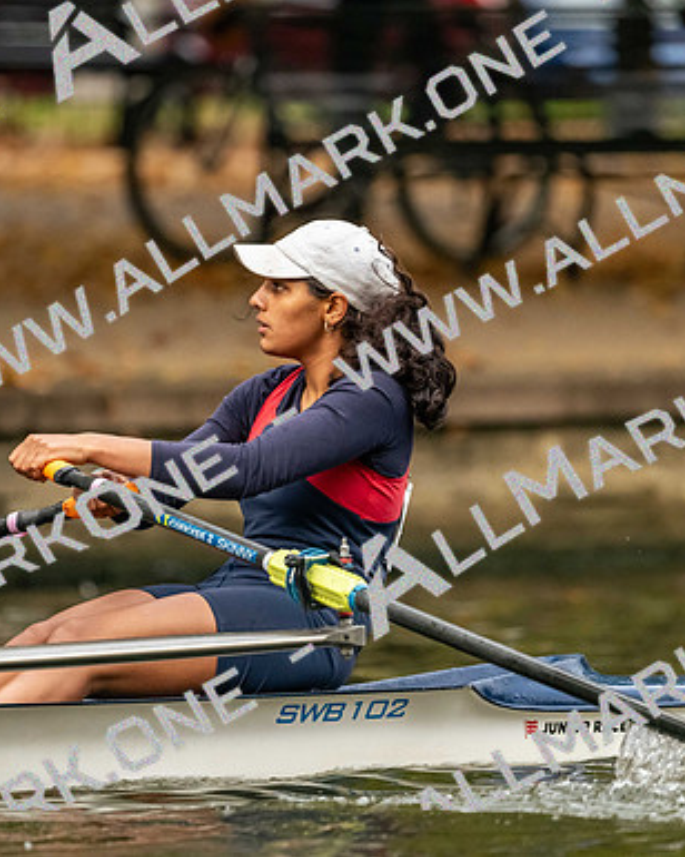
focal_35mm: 566
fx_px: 14343
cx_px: 171
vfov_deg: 3.4
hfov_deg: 2.7
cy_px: 428
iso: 4000
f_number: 4.5
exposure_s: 1/2500
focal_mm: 400
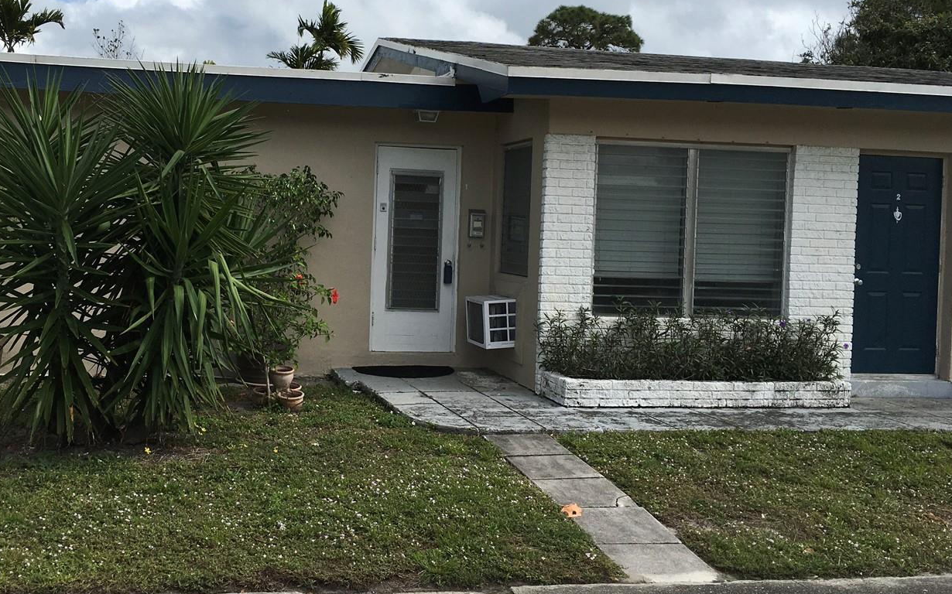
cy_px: 246
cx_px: 352
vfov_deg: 31.9
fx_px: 1038
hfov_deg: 48.8
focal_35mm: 40
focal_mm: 4.15
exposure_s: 1/2262
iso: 25
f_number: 2.2
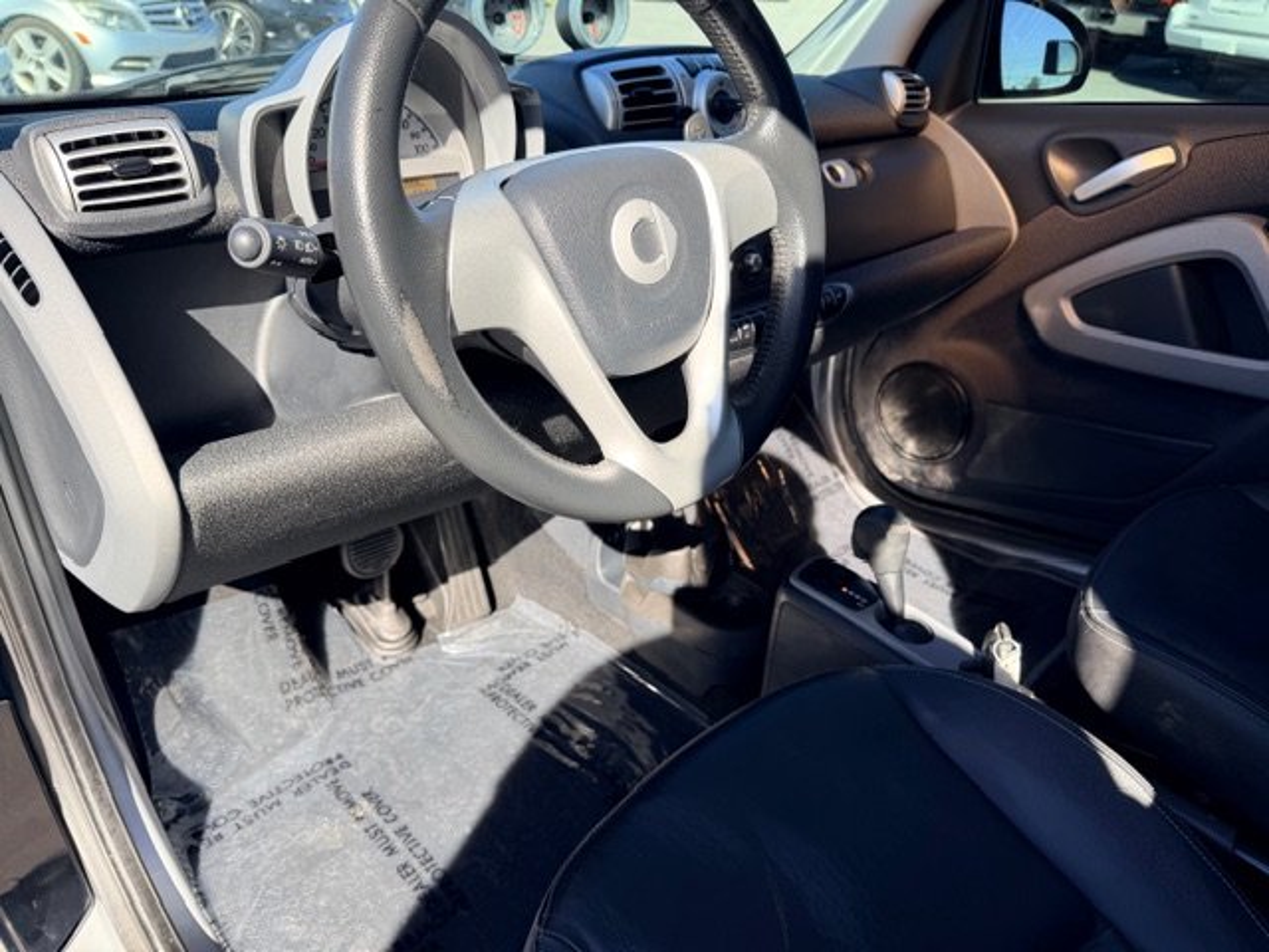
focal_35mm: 24
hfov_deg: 71.6
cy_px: 476
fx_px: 880
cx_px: 634
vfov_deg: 56.8
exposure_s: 1/849
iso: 100
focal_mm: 6.76
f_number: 1.78
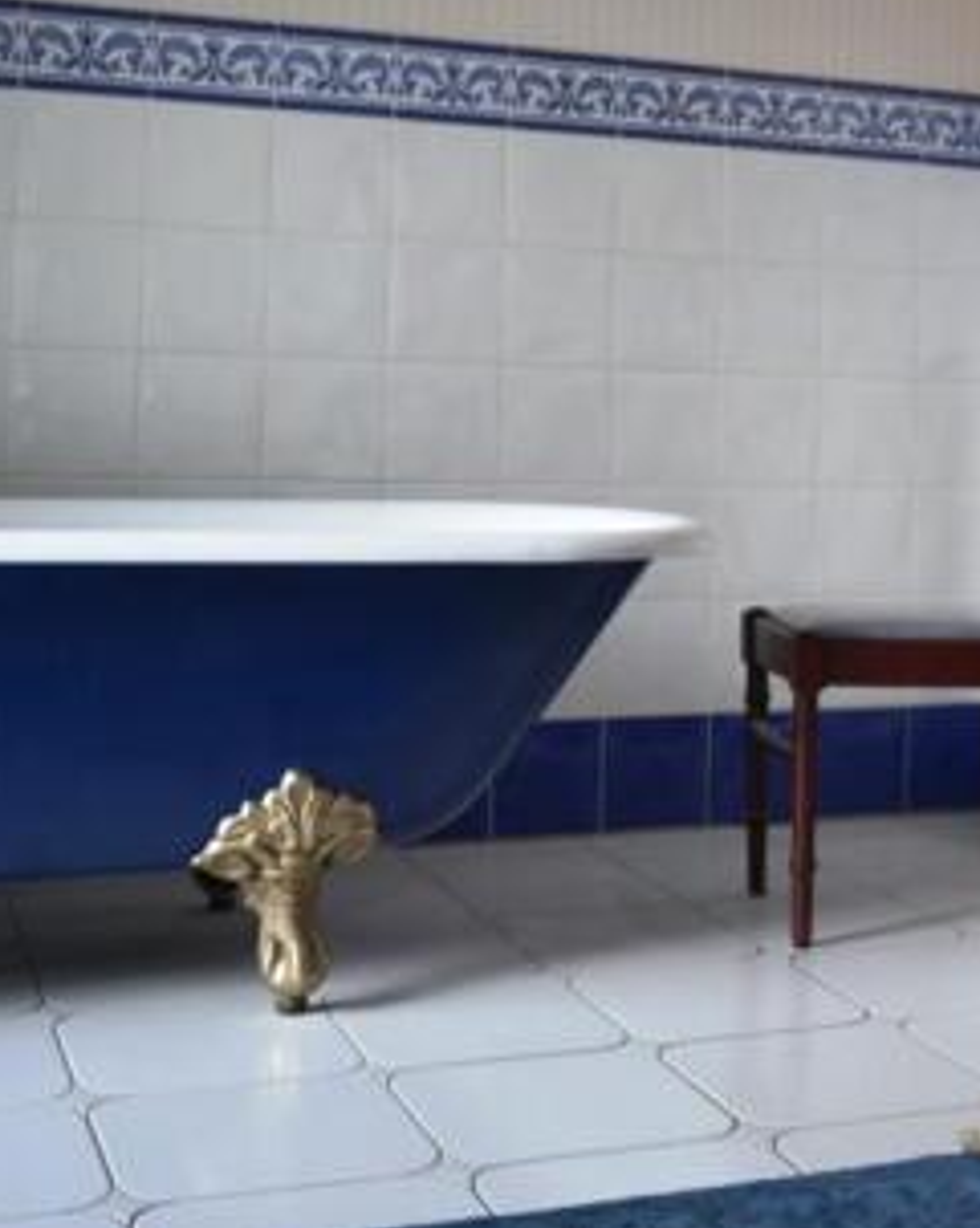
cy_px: 356
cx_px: 787
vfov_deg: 33.7
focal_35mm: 55
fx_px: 1997
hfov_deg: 27.0
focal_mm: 18
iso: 400
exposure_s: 1/60
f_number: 3.5
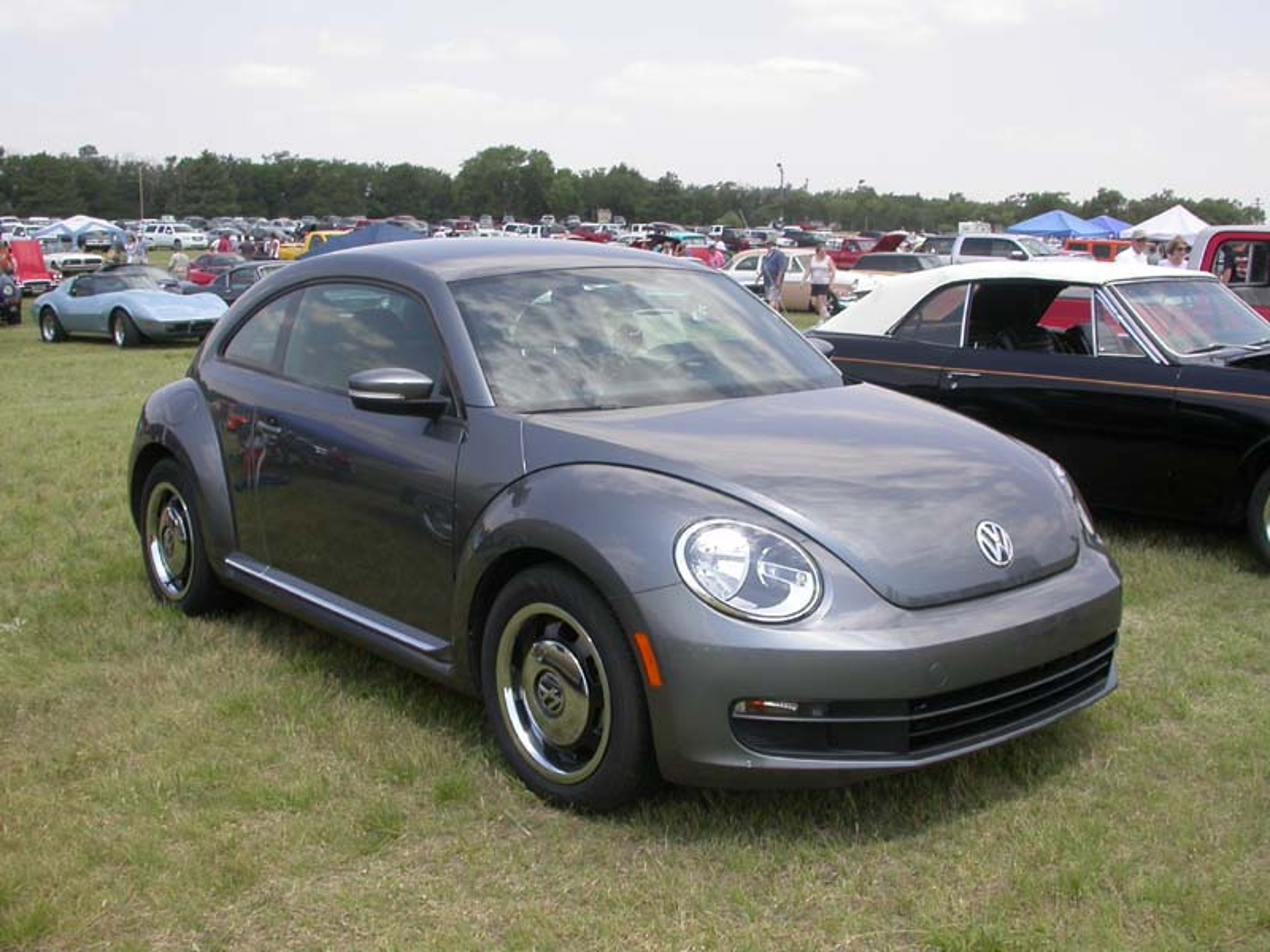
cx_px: 635
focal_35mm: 38
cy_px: 476
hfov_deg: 49.0
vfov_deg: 37.7
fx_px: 1394
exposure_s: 1/297
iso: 100
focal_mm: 7.85
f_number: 6
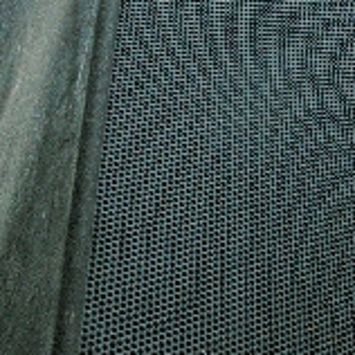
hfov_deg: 18.1
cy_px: -83
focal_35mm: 94
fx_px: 1091
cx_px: 342
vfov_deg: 17.5
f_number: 3.5
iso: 200
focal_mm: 8.9
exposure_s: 1/2000
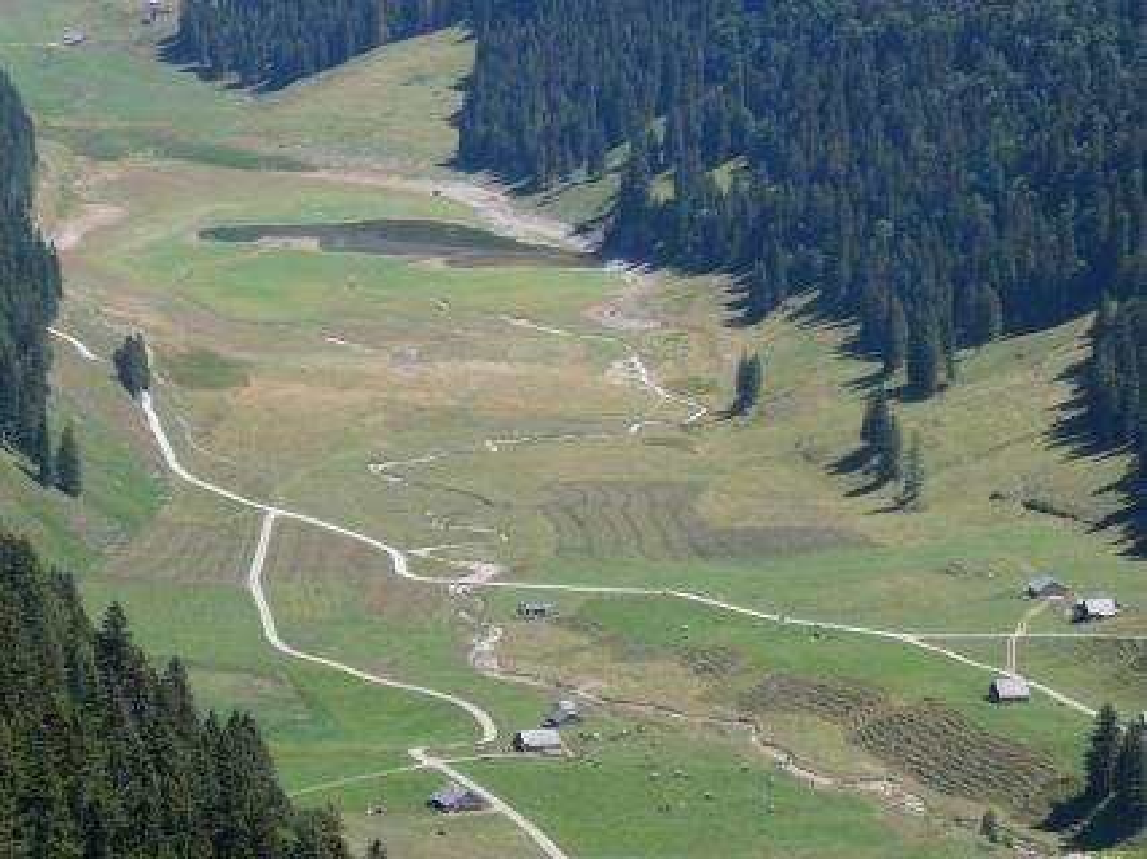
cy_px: 430
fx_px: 4472
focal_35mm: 135
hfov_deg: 14.6
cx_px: 574
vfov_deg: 11.0
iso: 80
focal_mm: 24.2
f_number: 5.3
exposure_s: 1/250
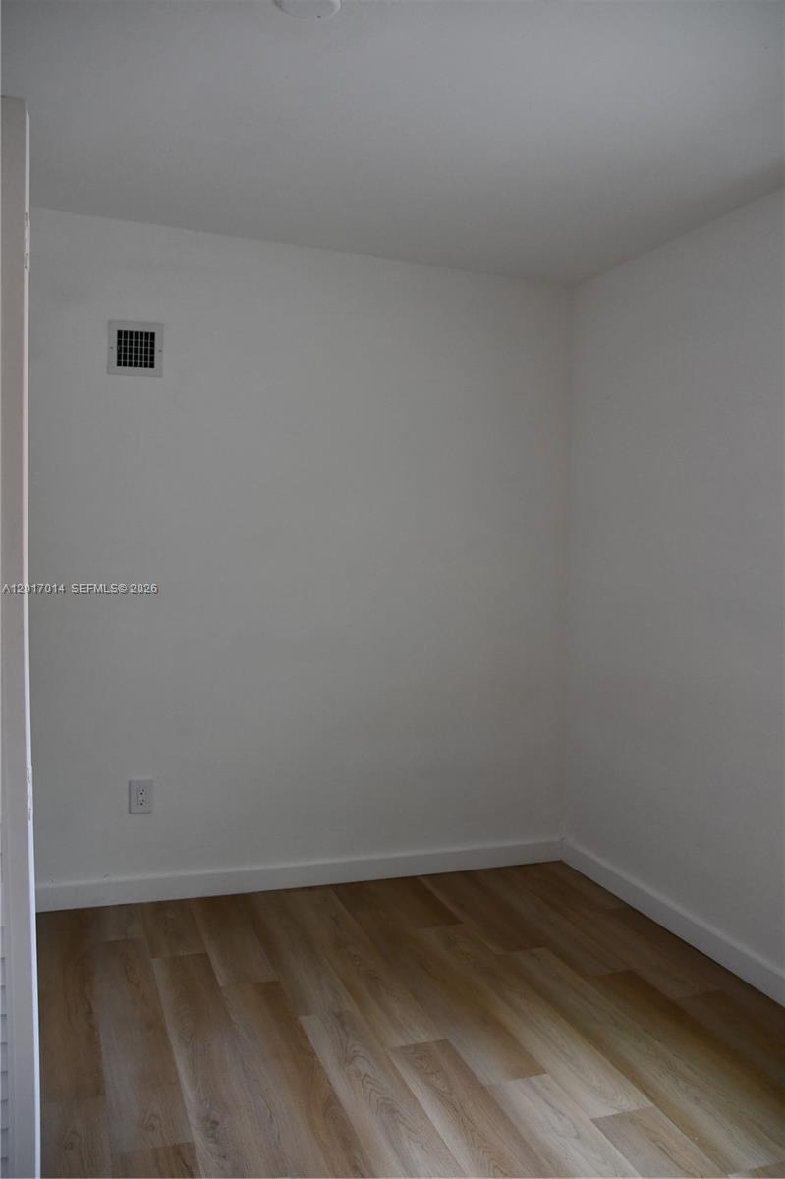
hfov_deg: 43.6
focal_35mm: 30
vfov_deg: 62.0
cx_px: 392
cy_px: 590
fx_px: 982
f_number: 3.5
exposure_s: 1/125
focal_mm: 20
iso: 800
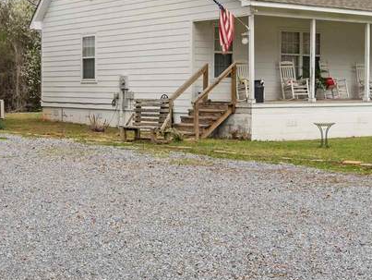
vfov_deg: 22.4
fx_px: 705
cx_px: 139
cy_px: 93
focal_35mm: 66
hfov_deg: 29.5
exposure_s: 1/200
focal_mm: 21.5
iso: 100
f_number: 8
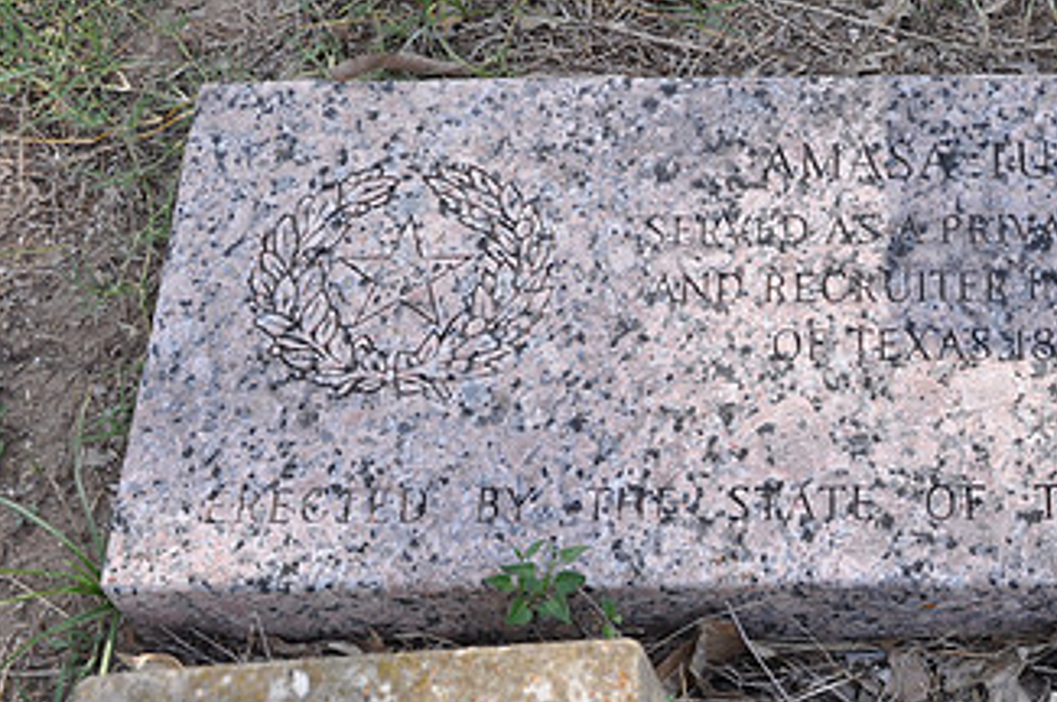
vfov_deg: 18.1
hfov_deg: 26.4
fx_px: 2200
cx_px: 881
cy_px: 333
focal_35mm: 75
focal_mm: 28
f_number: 5.6
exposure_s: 1/125
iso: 280
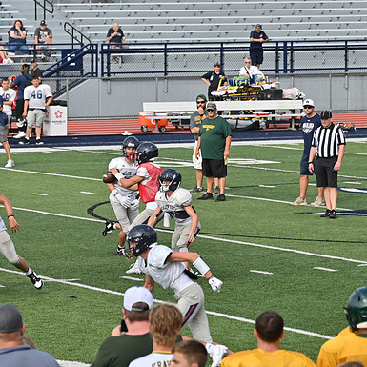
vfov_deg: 6.8
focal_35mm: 259
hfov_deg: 6.8
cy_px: 184
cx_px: 153
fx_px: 3107
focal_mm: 135
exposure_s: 1/800
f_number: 5.6
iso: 180
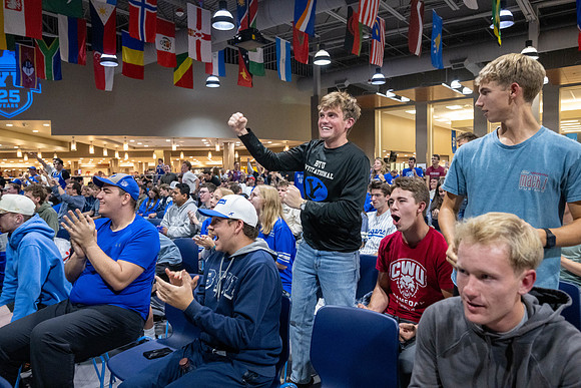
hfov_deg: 69.4
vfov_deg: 49.6
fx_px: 420
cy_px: 194
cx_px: 290
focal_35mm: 26
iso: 6400
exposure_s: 1/250
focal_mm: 26
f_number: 4
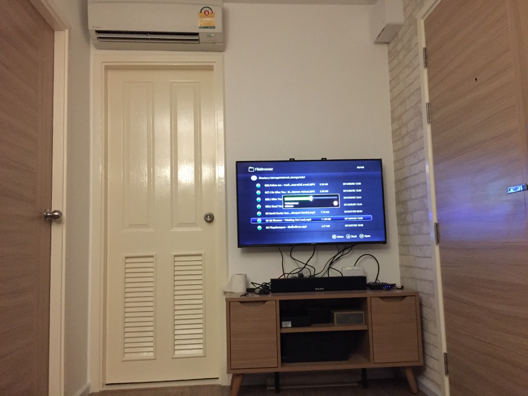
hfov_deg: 61.7
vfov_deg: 48.2
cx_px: 264
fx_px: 442
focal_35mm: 29
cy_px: 198
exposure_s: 1/15
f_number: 2.2
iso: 640
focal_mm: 4.15
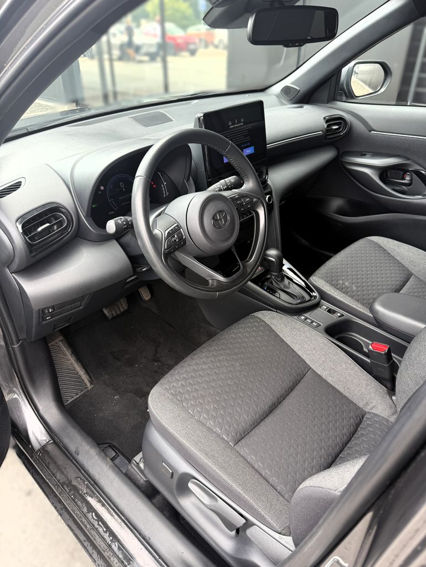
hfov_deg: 56.8
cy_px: 284
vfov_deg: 71.6
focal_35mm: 24
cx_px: 213
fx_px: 394
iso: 80
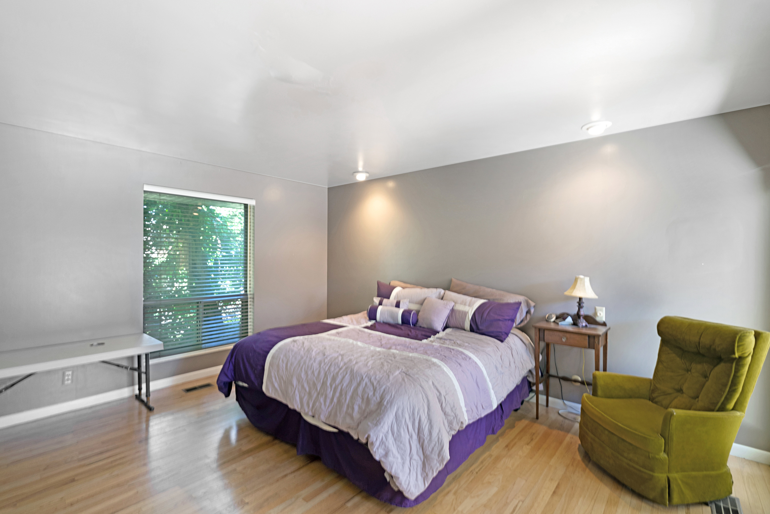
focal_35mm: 16
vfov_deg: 73.8
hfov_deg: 96.7
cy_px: 257
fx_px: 342
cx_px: 385
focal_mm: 16
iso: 320
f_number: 9
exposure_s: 1/1.25
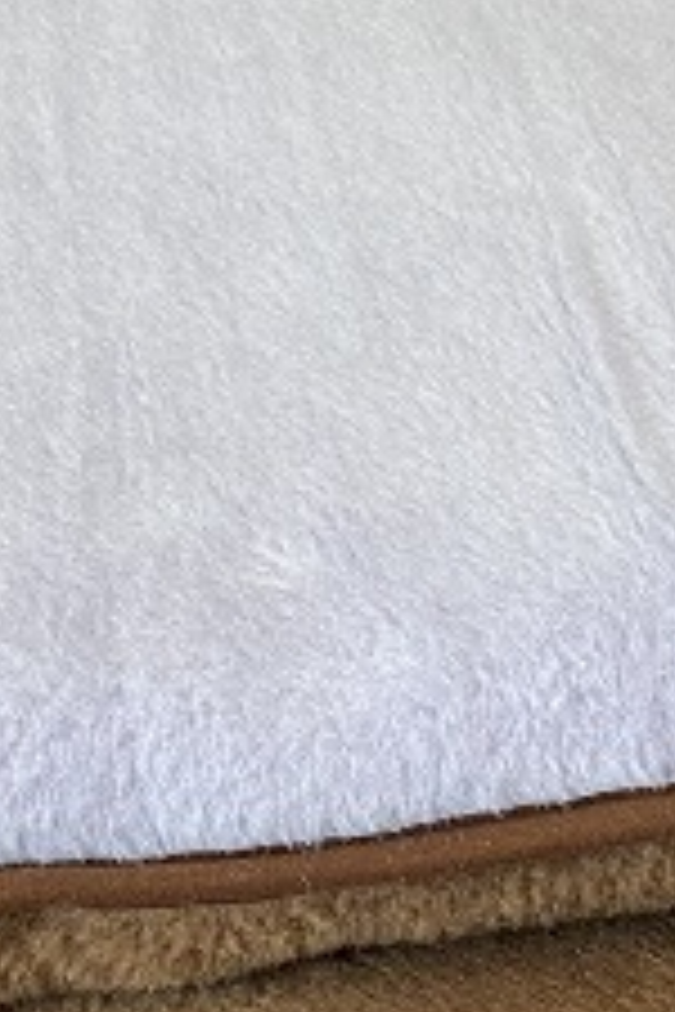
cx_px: 446
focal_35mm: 96
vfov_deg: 20.9
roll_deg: -4.4
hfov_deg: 14.2
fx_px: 2700
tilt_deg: -31.3
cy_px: 846
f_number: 1.8
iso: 125
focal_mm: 4.25
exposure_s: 1/93
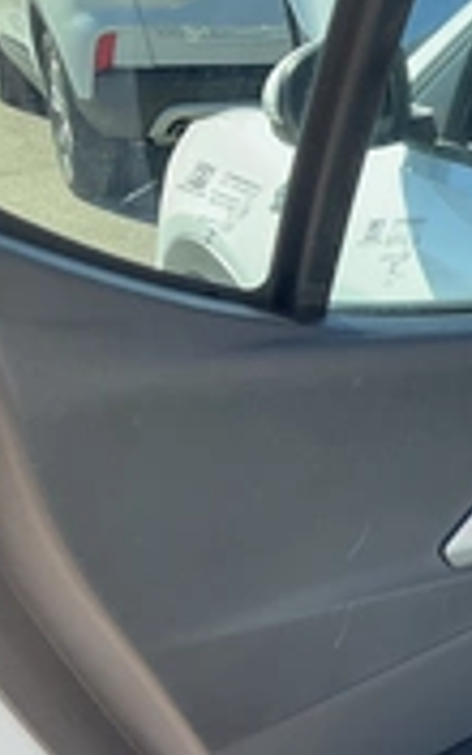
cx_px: 828
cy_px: 541
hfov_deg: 16.0
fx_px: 1441
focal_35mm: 70
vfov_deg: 29.0
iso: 25
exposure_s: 1/210
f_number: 1.8
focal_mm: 3
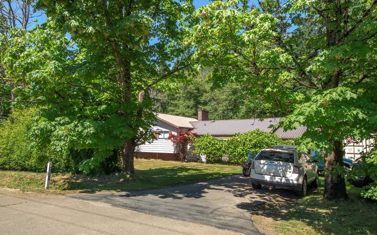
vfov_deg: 55.0
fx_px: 226
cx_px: 188
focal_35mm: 22
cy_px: 118
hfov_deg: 79.7
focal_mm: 14
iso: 320
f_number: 13
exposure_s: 1/400
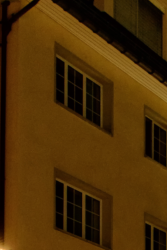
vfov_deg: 13.3
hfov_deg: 9.6
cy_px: 453
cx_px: 279
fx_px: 960
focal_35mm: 138
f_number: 5.6
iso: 1600
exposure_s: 1/10
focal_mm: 24
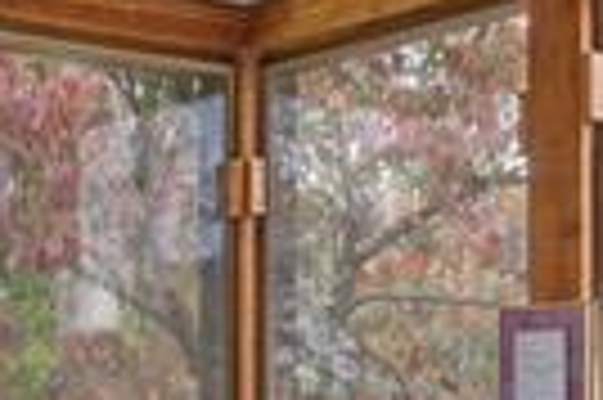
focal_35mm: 115
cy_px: 551
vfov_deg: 11.5
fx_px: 1924
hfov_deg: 17.4
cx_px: -4
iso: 400
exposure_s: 1/8
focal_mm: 15
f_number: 8
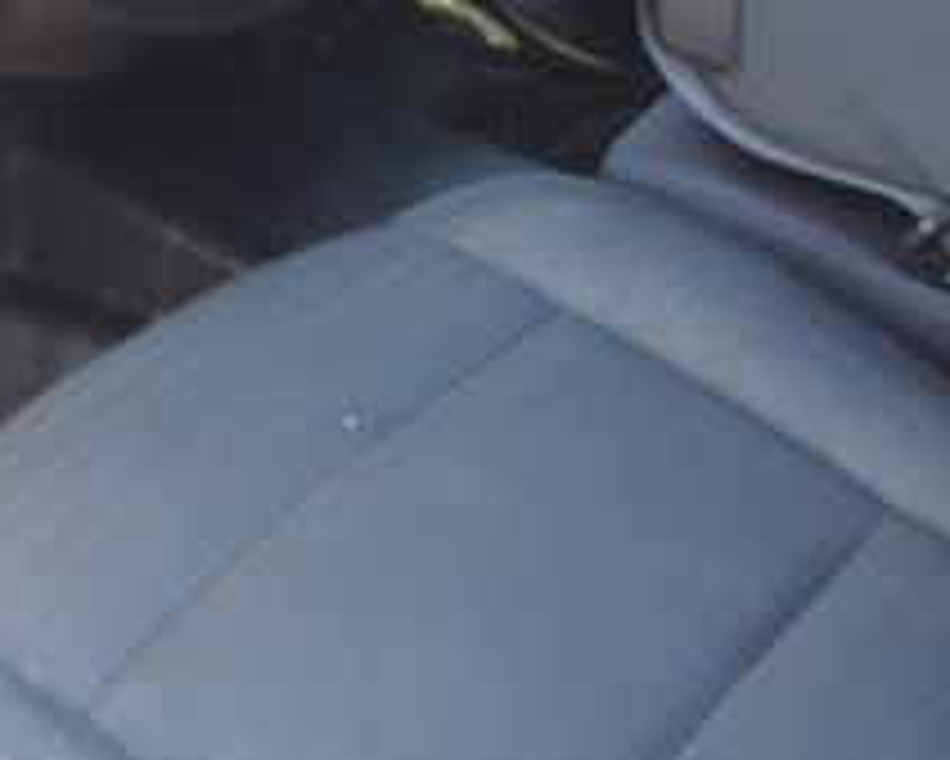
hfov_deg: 26.2
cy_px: -216
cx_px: 162
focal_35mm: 71
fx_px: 1997
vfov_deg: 19.9
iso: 180
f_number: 3
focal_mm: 4.3
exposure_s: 1/30
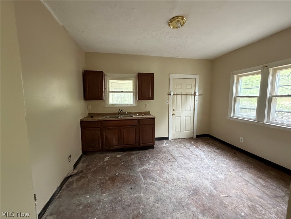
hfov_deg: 102.1
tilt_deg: -3.3
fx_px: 118
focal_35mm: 14
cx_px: 146
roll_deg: +0.2
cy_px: 110
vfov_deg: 85.7
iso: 500
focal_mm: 2.22
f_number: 2.2
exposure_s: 1/60
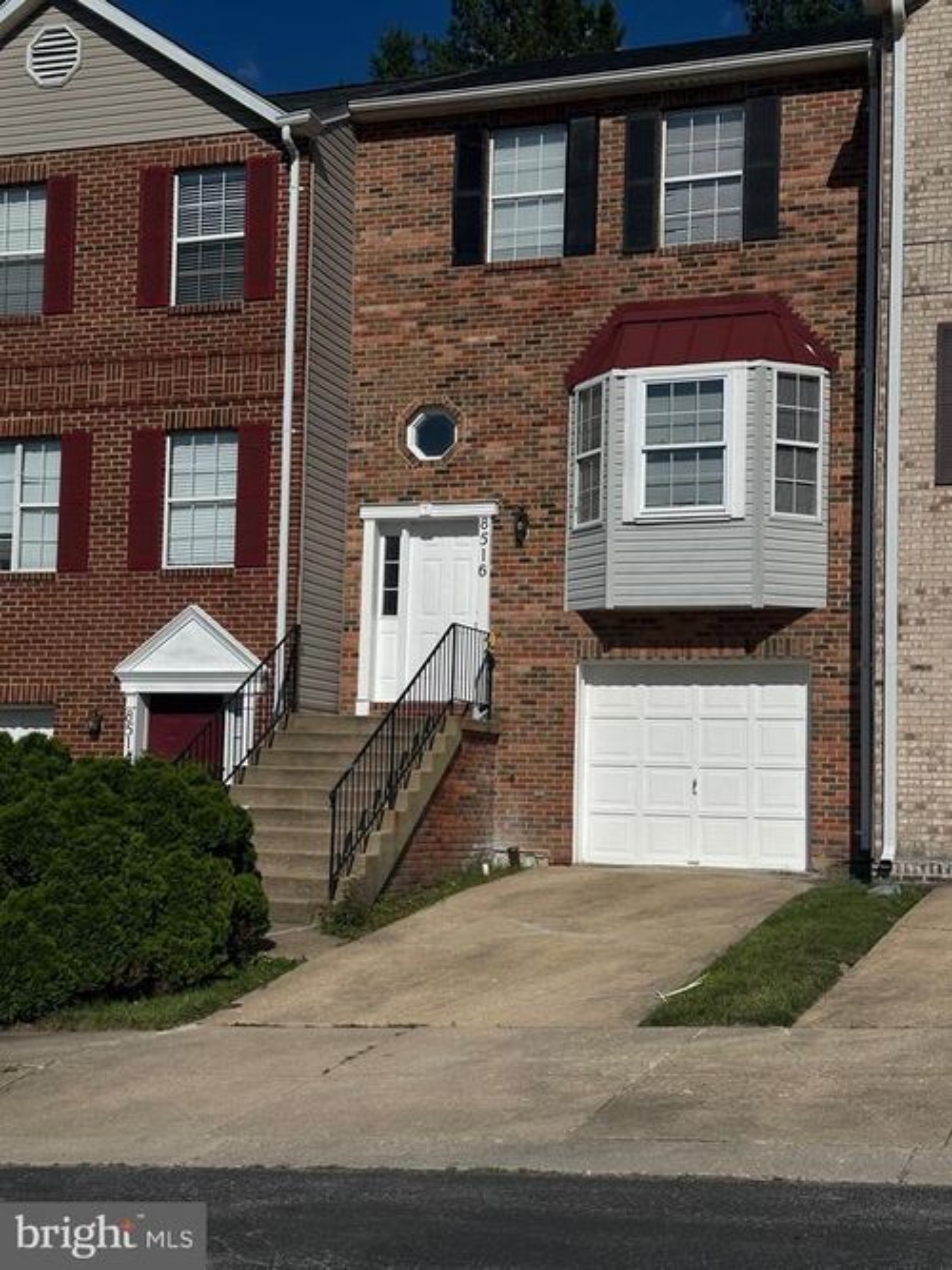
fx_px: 1761
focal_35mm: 48
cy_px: 635
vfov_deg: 39.7
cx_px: 476
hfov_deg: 30.3
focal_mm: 6.86
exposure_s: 1/18868
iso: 64
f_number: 1.78
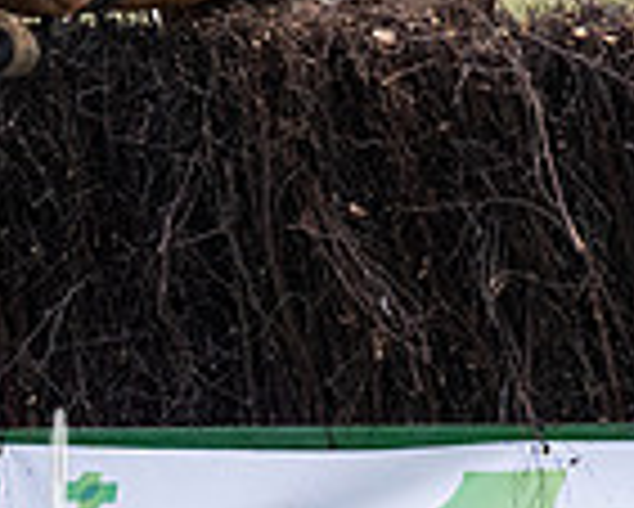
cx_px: -234
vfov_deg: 3.2
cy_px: -1
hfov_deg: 3.9
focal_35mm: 489
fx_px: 9182
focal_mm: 70
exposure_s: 1/1000
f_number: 4
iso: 800
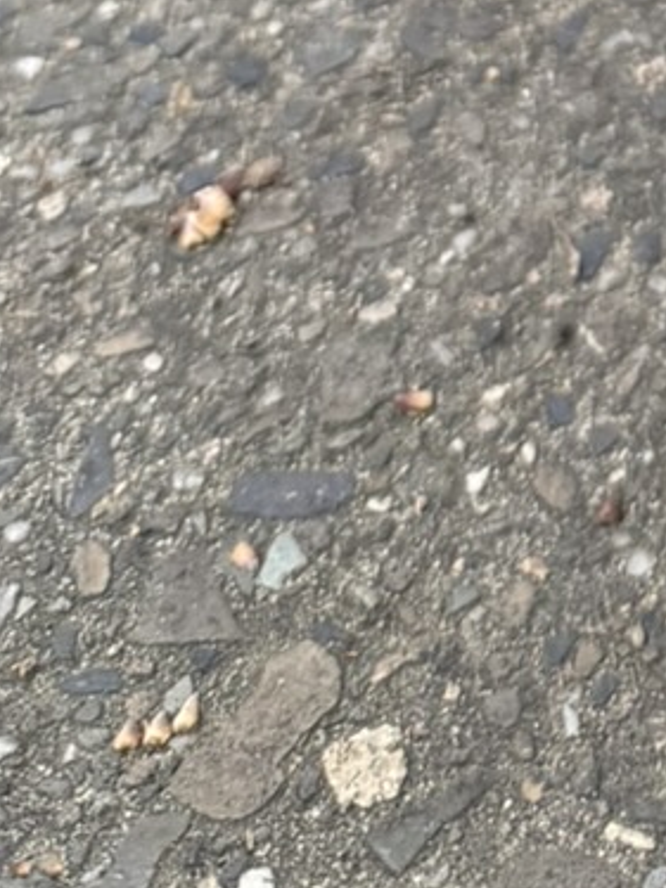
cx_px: 1202
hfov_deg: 10.6
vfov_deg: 12.5
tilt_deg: -27.9
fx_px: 3362
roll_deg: -1.1
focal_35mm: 131
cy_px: -1092
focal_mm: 6.76
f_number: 1.78
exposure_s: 1/121
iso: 200
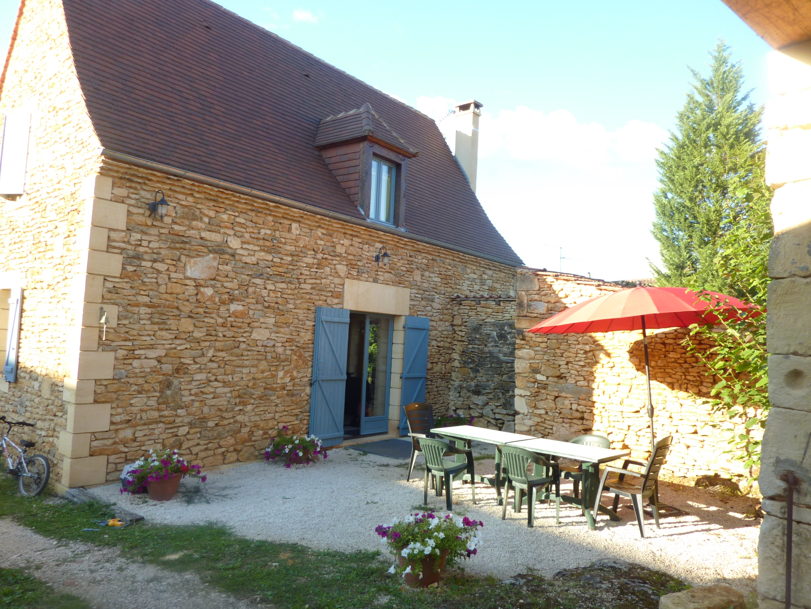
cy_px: 304
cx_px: 406
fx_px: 586
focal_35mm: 25
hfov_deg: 69.4
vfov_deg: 54.9
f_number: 3.3
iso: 80
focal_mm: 4.1
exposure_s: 1/125
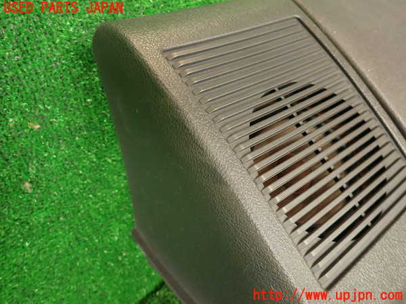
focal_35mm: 25
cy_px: 152
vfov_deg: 54.9
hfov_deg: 69.4
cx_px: 203
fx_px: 293
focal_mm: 4.5
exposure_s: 1/60
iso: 160
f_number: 2
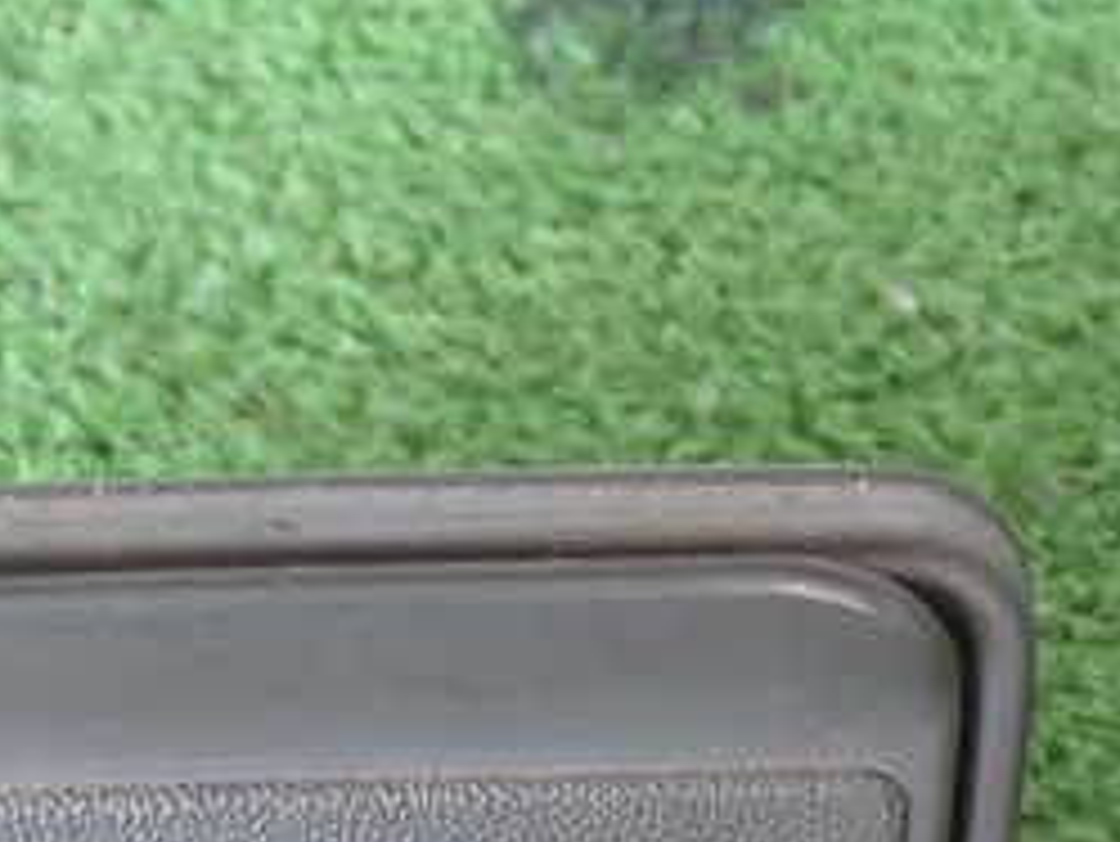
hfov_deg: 18.2
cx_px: 103
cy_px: 932
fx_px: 3431
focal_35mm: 106
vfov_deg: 13.7
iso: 320
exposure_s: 1/40
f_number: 2.9
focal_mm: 7.84
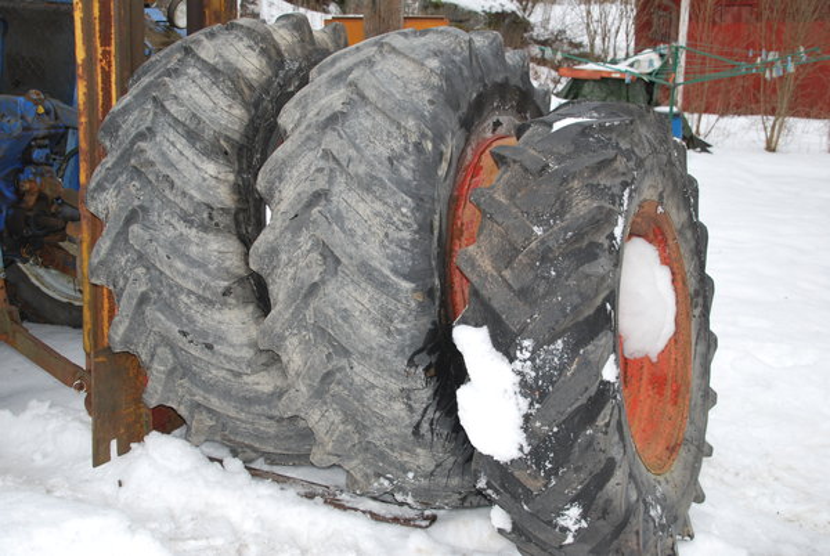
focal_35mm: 45
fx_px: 1039
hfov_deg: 43.5
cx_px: 415
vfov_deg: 30.0
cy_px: 278
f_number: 5.6
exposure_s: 1/125
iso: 180
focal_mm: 30
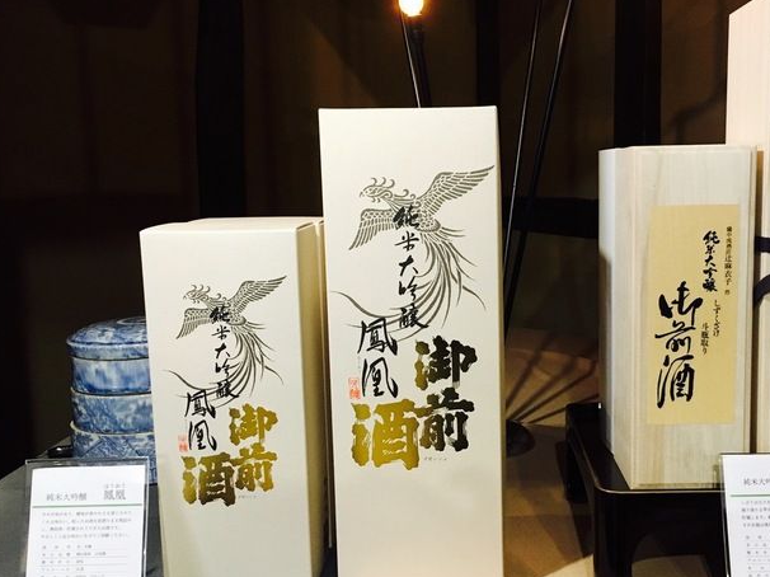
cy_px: 299
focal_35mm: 39
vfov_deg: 36.8
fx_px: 867
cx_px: 482
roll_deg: +0.2
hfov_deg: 47.4
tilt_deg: -7.0
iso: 200
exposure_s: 1/17
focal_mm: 4.15
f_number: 2.2
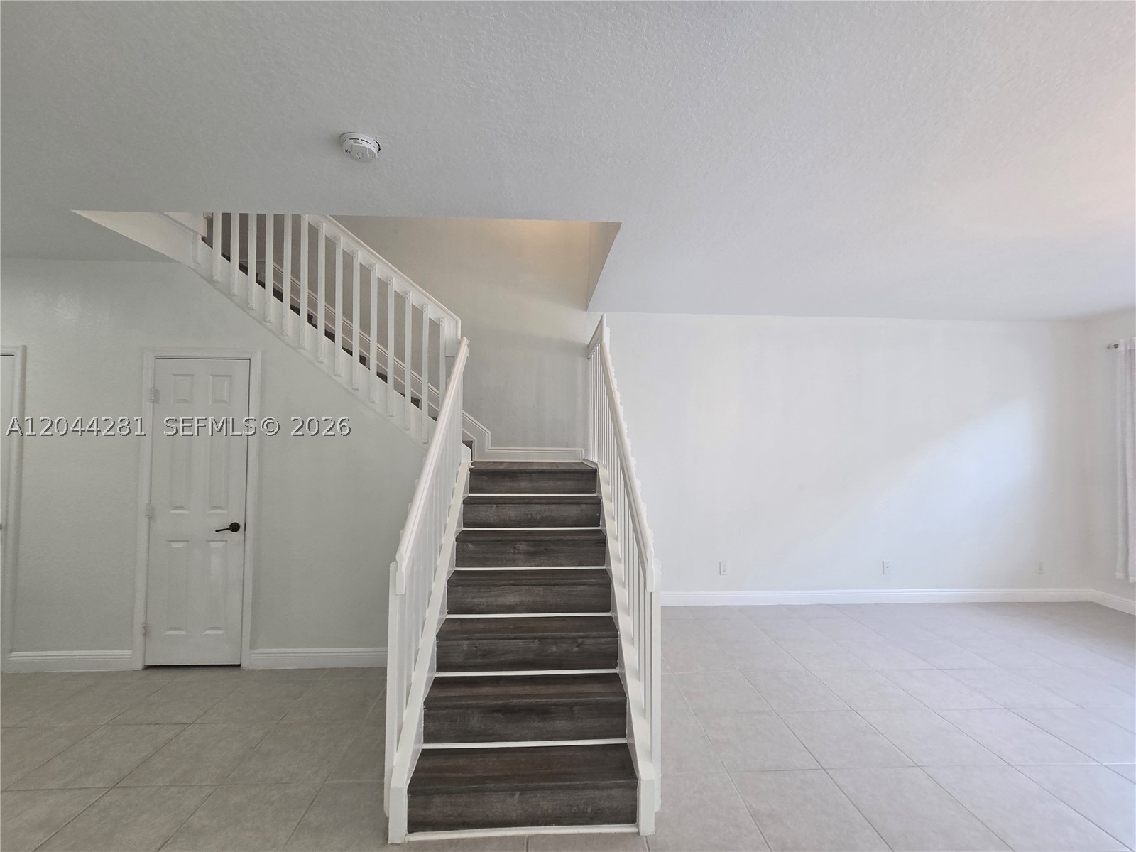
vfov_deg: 89.9
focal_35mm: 13
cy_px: 426
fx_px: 427
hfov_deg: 106.2
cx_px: 568
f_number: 2.2
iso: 64
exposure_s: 1/60
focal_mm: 2.2
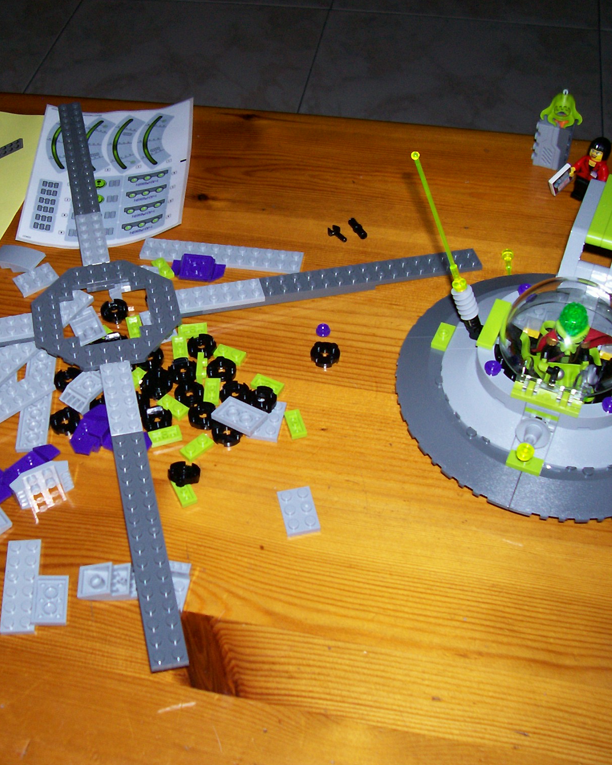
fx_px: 1019
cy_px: 386
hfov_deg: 33.2
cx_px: 210
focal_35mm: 45
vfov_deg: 41.2
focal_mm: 5.6
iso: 80
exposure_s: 1/64
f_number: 2.7
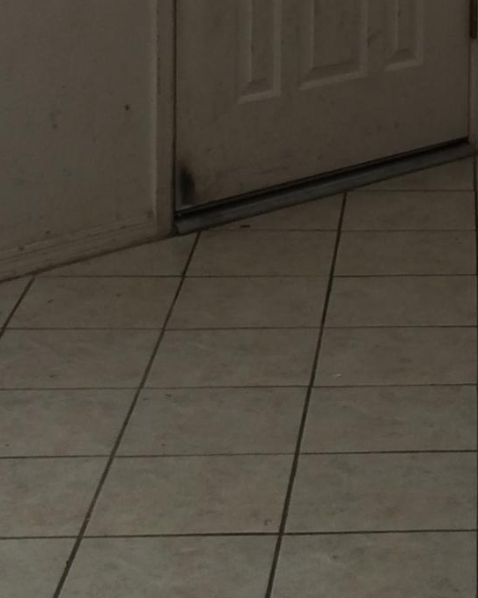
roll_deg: +0.5
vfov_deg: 14.6
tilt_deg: -5.0
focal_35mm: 125
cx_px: 586
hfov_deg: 12.0
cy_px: -237
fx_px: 2211
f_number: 2.2
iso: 32
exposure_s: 1/40
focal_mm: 4.15
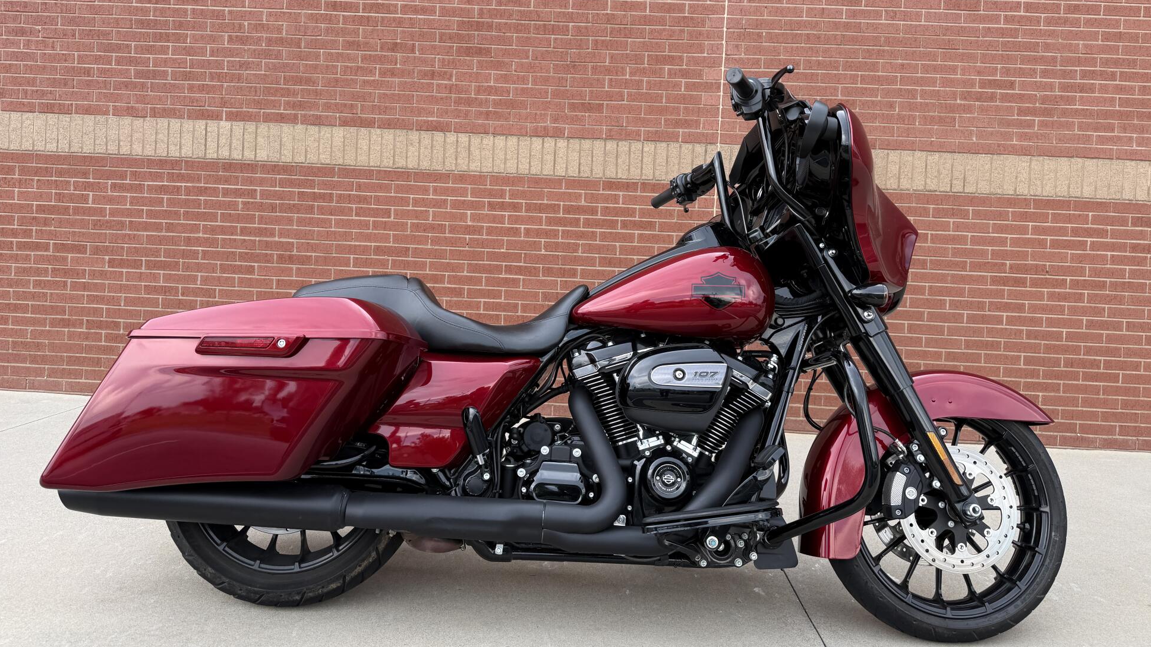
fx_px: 824
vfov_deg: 42.8
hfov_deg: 69.9
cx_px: 582
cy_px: 278
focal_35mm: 27
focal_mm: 6.76
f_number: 1.78
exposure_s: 1/478
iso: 80
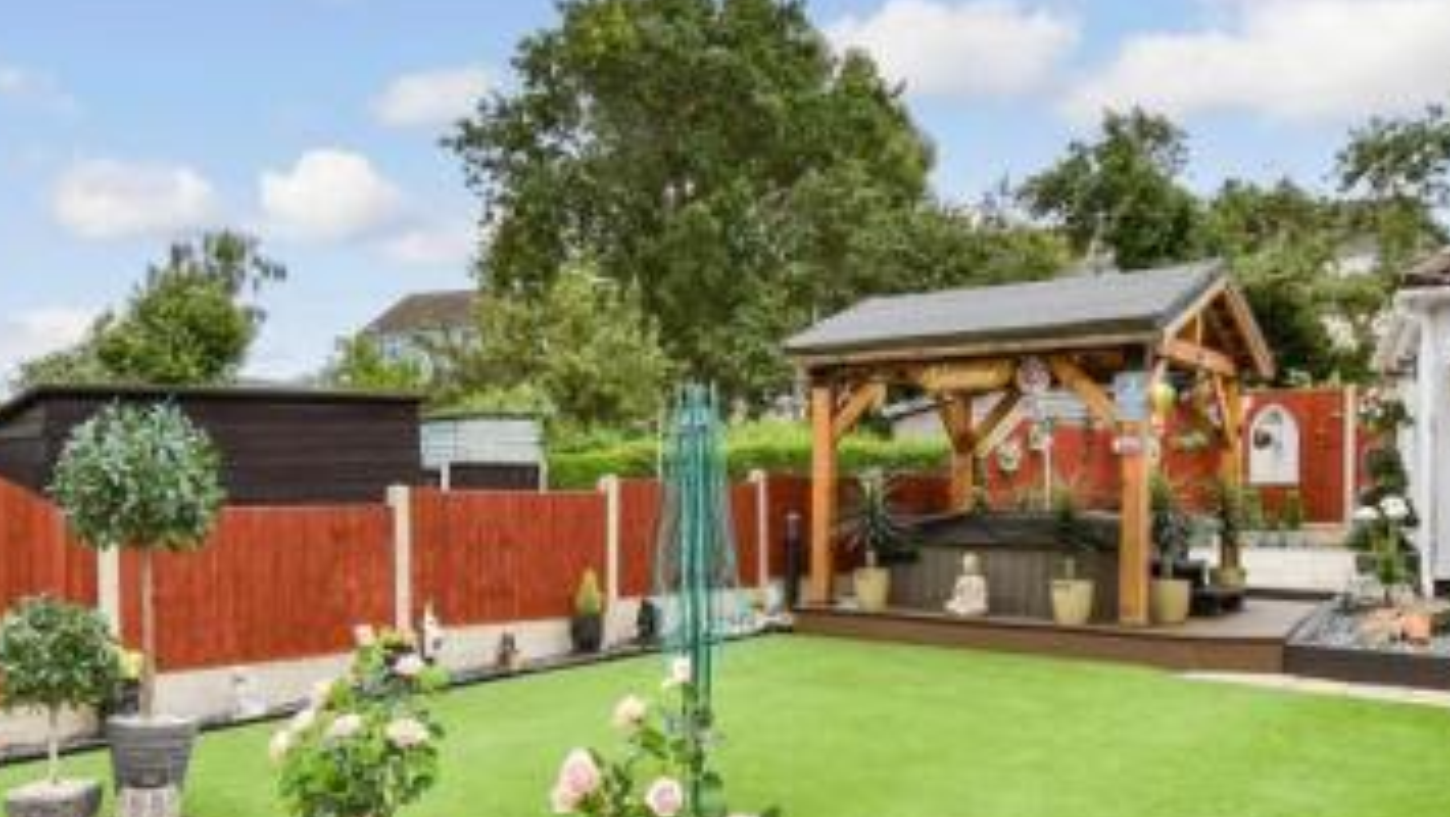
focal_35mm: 29
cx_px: 627
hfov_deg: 65.8
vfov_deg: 39.8
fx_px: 1115
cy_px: 529
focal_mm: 10
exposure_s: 1/320
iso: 160
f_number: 8
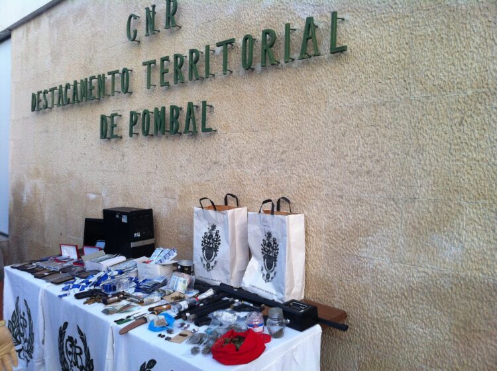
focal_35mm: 35
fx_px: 502
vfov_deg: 40.6
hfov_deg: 52.7
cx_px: 248
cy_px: 186
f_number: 2.8
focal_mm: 3.85
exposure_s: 1/165
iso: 80
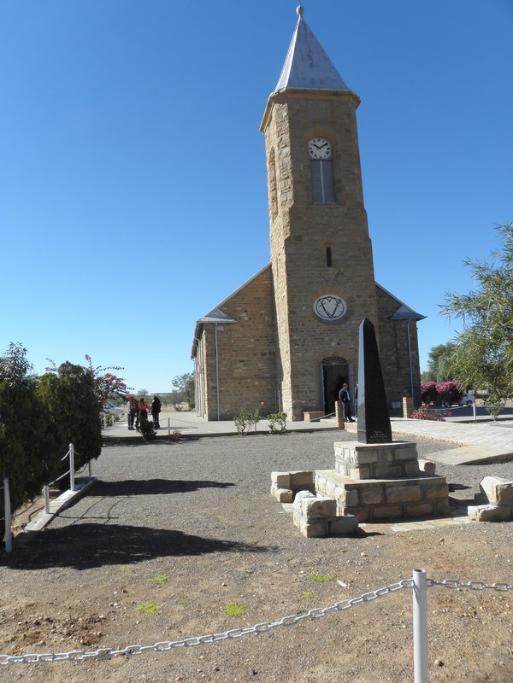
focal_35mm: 26
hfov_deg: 53.1
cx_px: 256
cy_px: 342
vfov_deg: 67.3
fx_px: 514
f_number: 5.6
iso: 64
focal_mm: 4.6
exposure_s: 1/250
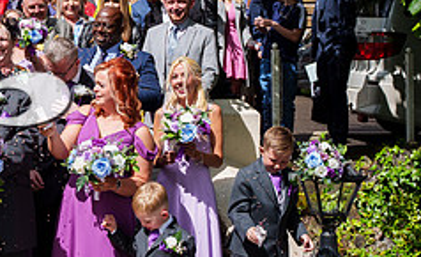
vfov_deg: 16.4
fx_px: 889
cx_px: -11
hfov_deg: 25.2
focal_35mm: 78
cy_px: 88
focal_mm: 28
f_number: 3.5
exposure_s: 1/3200
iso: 200
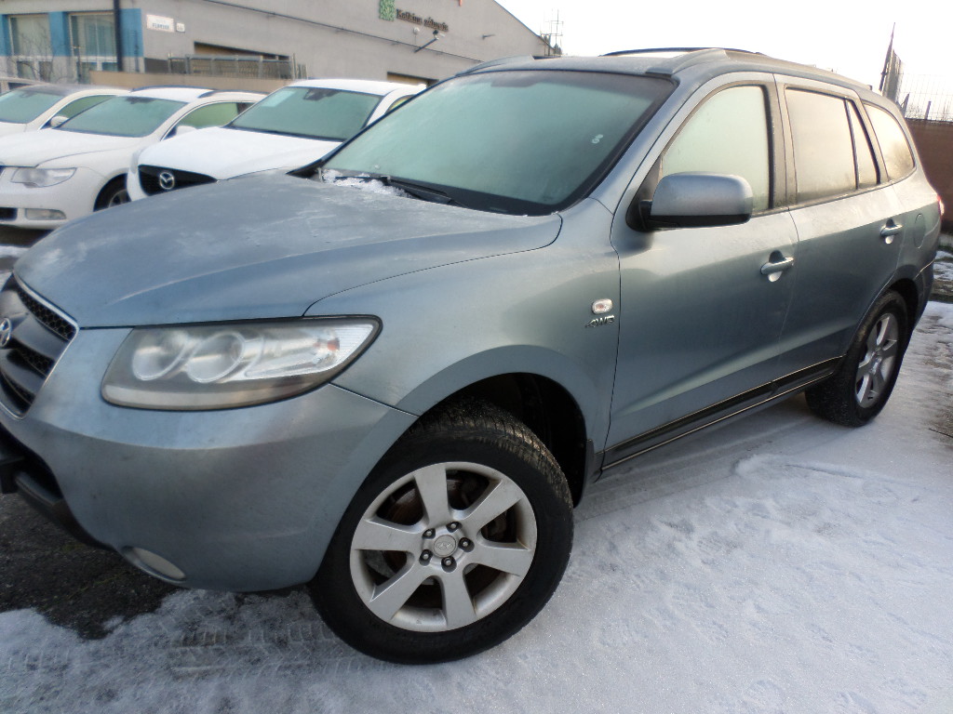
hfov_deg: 69.4
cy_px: 357
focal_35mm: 25
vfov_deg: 54.9
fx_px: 688
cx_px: 476
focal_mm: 4.5
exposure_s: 1/250
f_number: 2.5
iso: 80
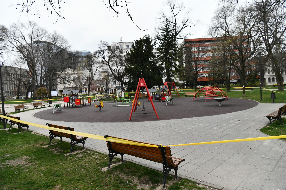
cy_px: 95
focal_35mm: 24
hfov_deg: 73.7
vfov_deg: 53.1
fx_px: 191
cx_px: 143
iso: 3200
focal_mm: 24
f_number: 5.6
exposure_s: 1/500
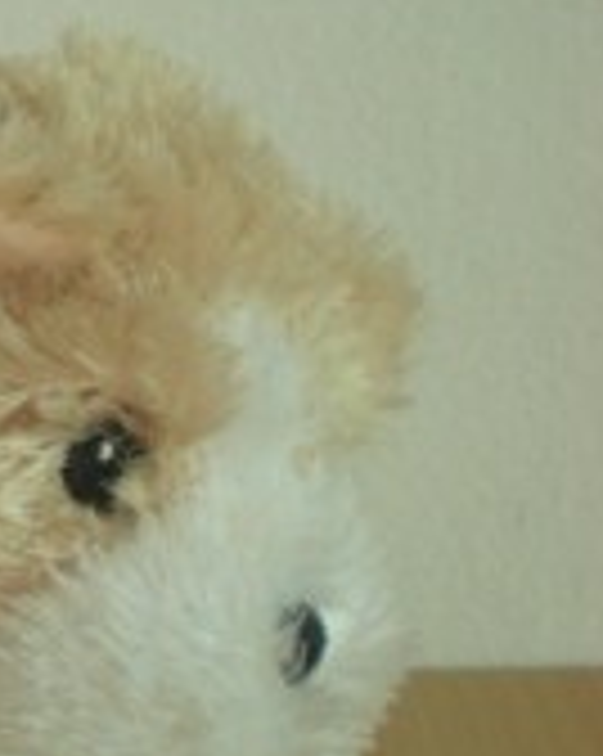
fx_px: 2570
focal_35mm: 115
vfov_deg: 16.7
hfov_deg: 12.8
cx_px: -248
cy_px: 464
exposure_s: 1/59
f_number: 3.1
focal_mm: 6.3
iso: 154
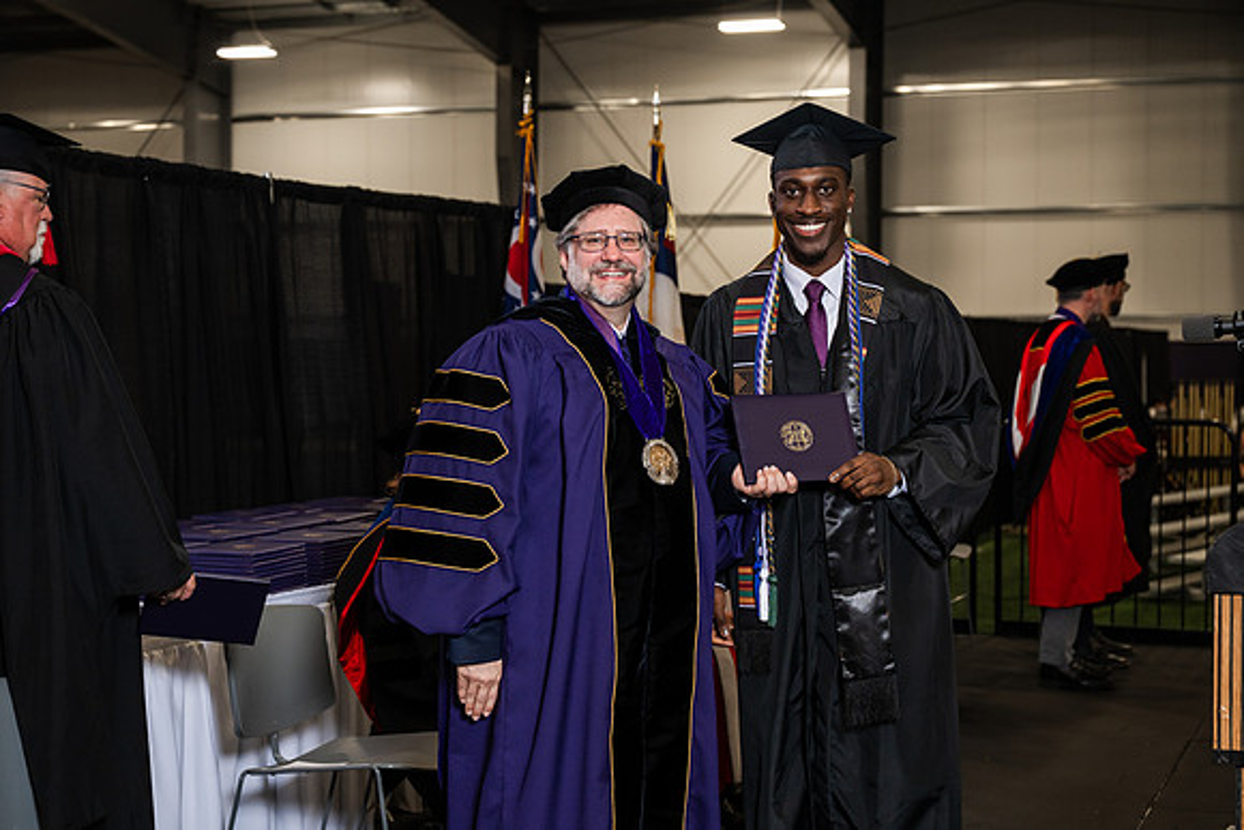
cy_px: 415
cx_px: 622
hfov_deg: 34.5
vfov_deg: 23.4
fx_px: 2005
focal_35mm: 58
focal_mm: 58
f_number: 4.5
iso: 1250
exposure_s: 1/200
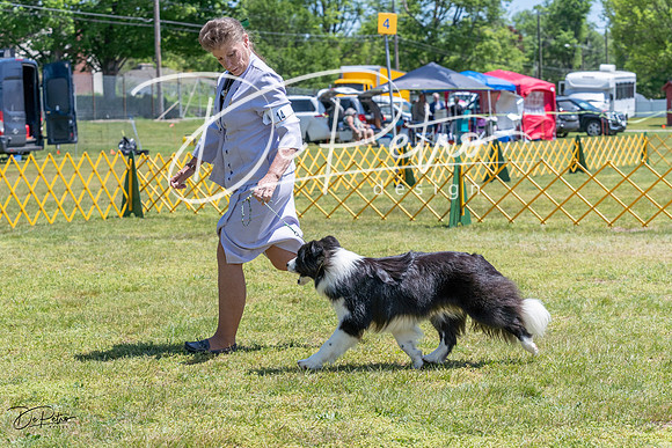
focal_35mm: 79
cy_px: 224
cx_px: 336
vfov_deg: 17.3
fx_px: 1476
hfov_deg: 25.6
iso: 640
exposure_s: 1/2500
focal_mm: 75
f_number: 6.3
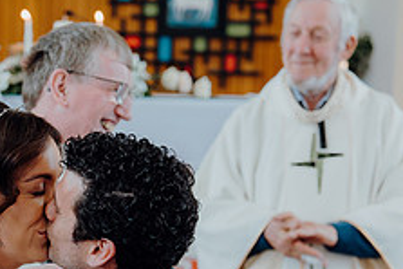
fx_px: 1400
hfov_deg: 16.2
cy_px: 339
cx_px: 45
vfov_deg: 10.8
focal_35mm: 125
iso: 640
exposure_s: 1/200
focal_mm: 48
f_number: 2.8
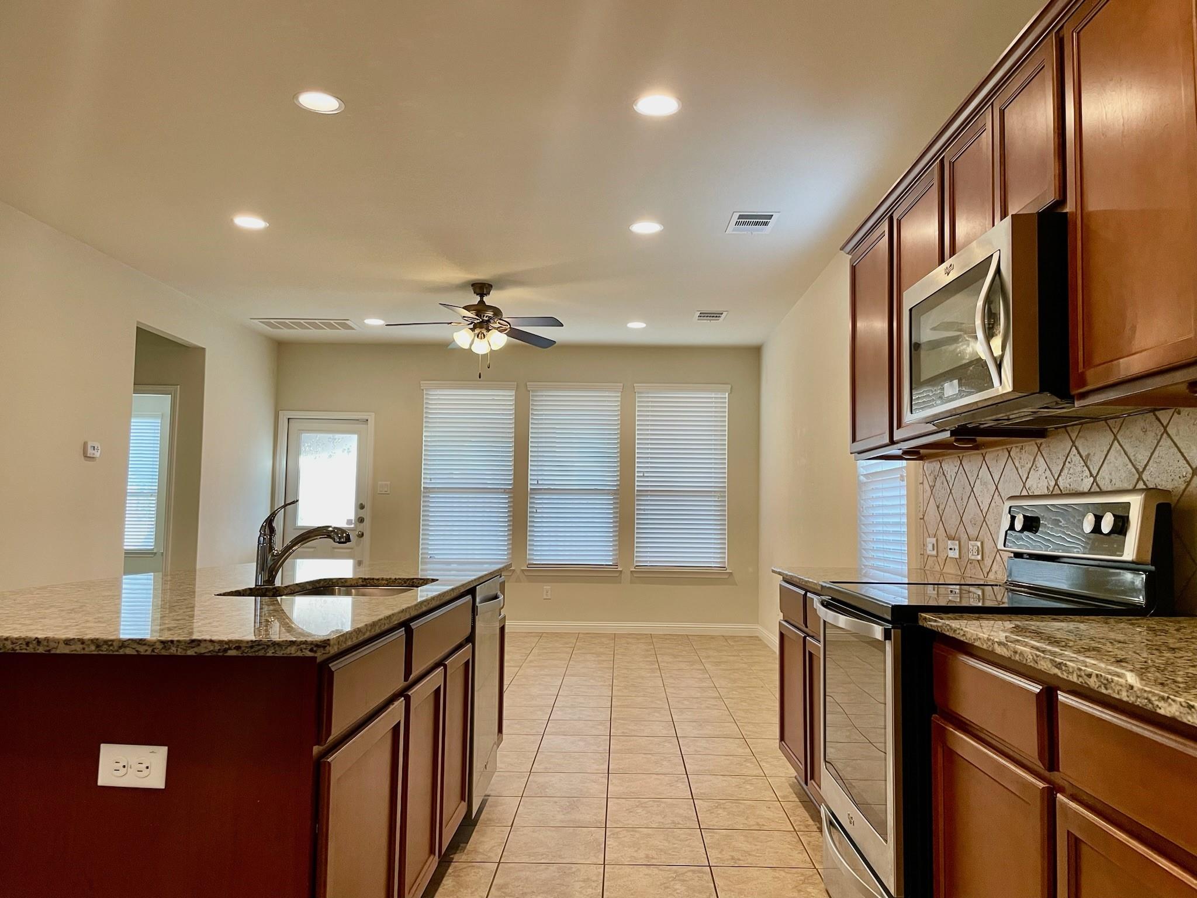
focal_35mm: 26
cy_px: 449
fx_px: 899
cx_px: 598
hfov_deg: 67.3
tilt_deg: +4.2
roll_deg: +0.0
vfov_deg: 53.1
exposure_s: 1/60
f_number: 1.6
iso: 100
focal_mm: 4.2
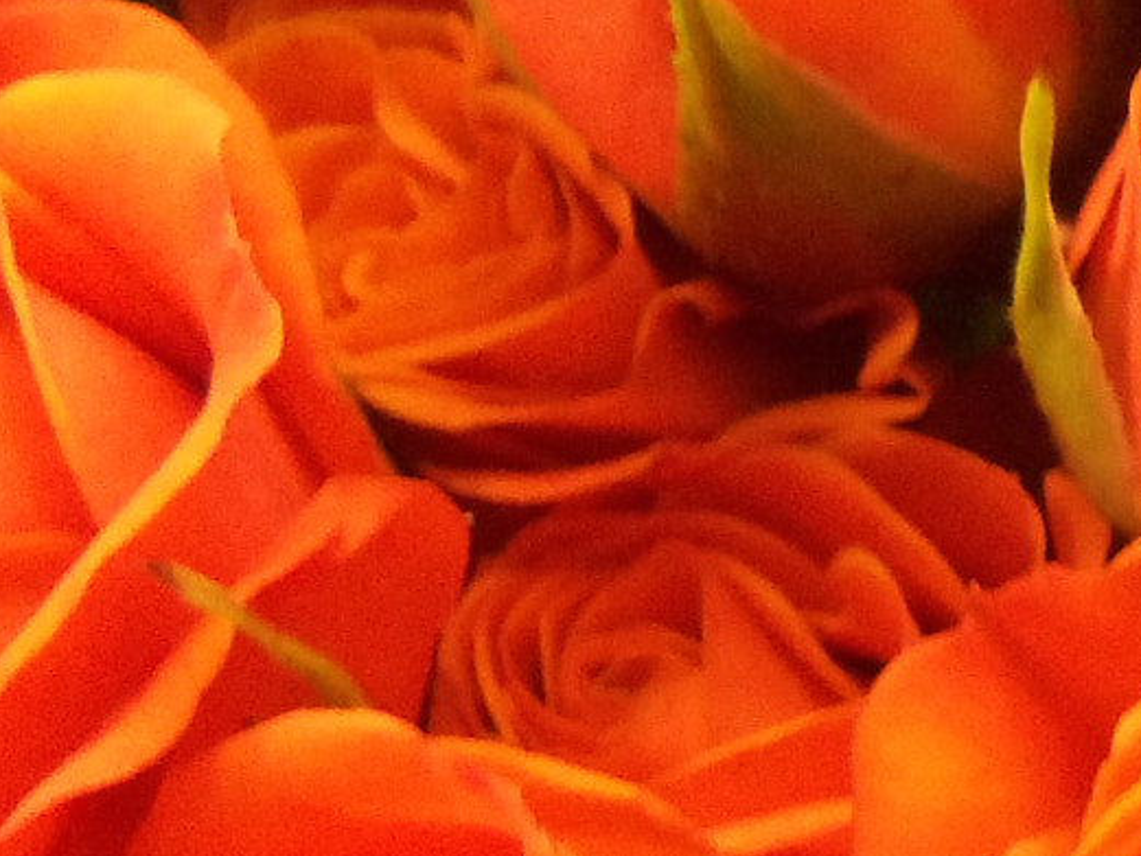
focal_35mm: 110
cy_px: 486
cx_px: 1507
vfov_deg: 13.5
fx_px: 3627
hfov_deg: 16.8
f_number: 3.9
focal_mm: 5.1
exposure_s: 1/30
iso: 250
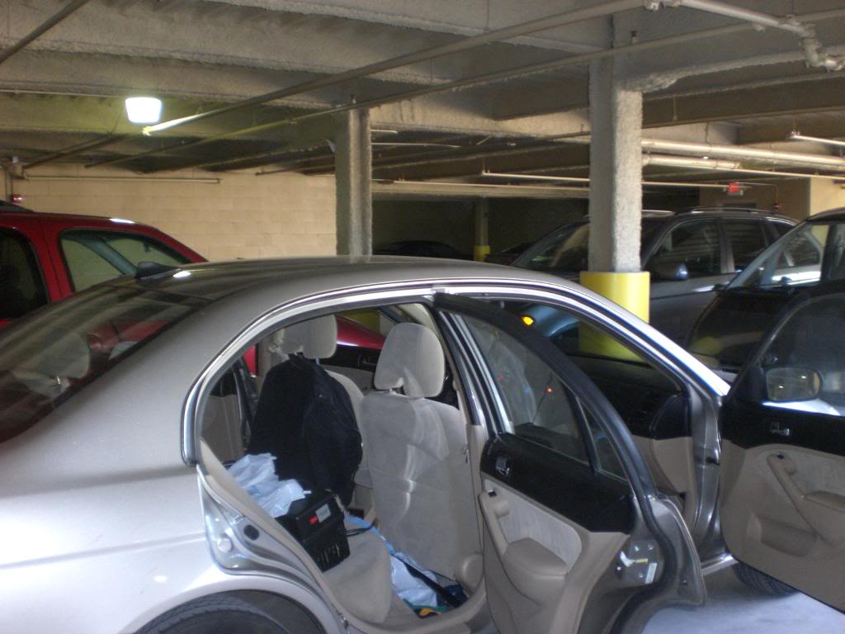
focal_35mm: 38
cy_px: 317
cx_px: 422
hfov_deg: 49.0
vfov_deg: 37.7
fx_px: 928
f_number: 3.1
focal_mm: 6.3
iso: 200
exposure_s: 1/60
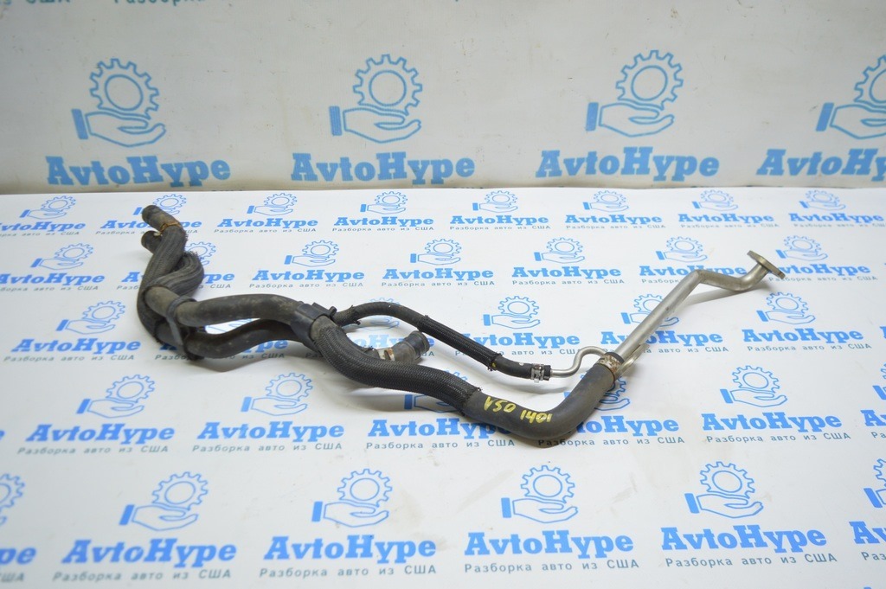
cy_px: 294
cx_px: 443
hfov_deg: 62.0
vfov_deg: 43.5
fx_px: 738
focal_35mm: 30
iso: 400
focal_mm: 20
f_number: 3.5
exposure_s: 1/50
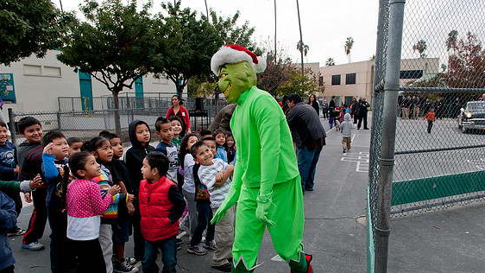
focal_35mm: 28
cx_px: 245
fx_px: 354
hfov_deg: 68.8
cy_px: 159
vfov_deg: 42.0
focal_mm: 17
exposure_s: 1/500
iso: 400
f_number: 5
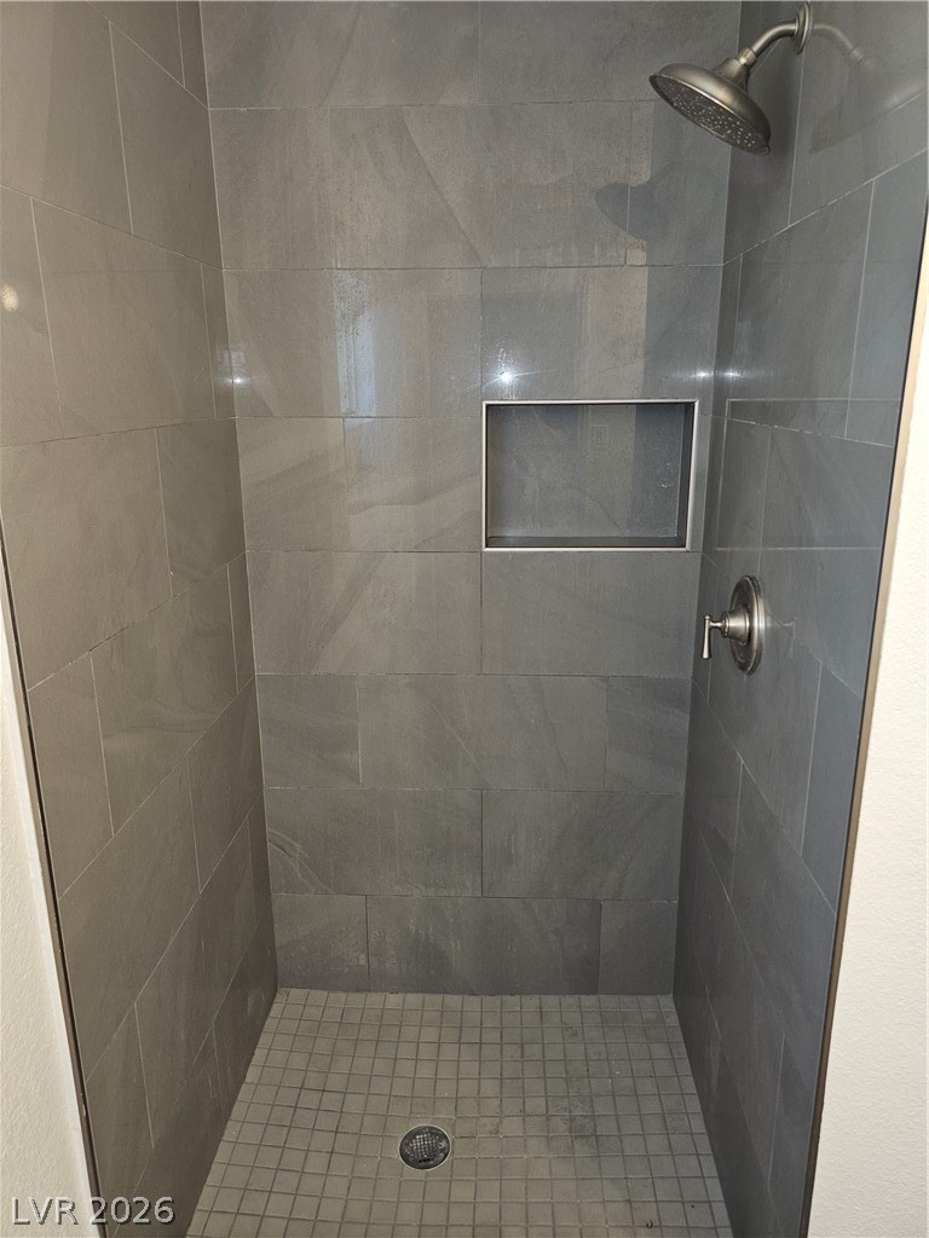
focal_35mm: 23
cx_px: 464
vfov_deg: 73.9
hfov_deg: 58.9
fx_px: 823
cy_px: 619
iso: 100
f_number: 1.7
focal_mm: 6.3
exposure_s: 1/40
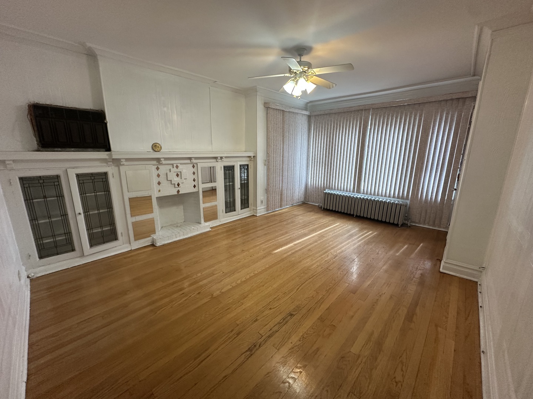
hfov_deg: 102.1
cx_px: 266
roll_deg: -0.5
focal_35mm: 14
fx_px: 216
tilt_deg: -12.4
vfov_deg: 85.7
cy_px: 200
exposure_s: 1/120
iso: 250
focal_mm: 2.22
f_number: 2.2
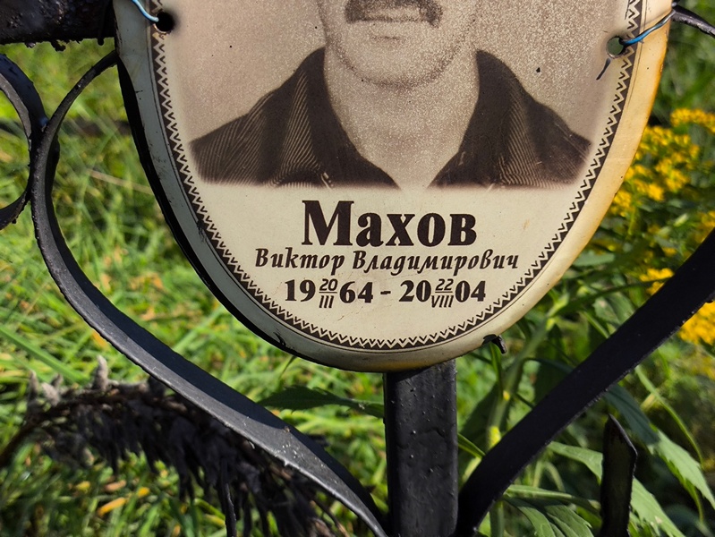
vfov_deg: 29.1
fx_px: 1033
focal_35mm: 50
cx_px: 358
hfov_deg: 38.2
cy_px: 268
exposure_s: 1/1544
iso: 50
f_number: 1.7
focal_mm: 4.71
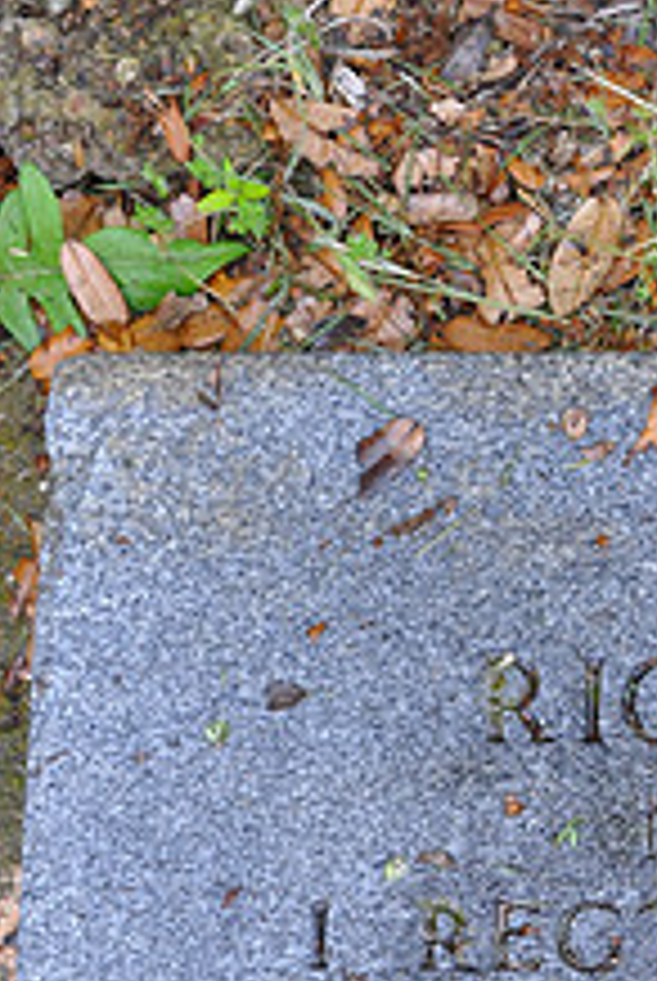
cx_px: 1089
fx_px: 3365
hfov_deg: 10.6
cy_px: 781
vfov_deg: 16.5
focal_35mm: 123
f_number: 6.3
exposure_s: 1/40
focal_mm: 31
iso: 200
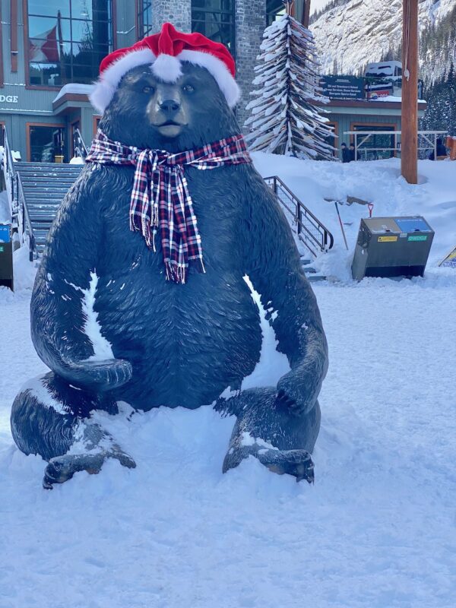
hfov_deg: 28.0
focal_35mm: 52
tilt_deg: -4.2
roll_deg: +0.3
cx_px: 228
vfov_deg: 36.8
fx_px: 913
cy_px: 304
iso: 20
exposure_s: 1/727
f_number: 2
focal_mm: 6
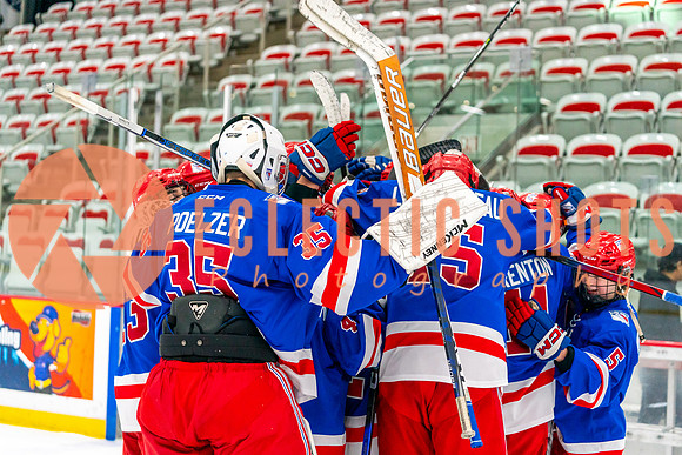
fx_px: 1326
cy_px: 228
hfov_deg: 28.8
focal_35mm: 70
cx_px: 341
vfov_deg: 19.5
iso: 3200
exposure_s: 1/1250
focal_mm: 70
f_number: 2.8
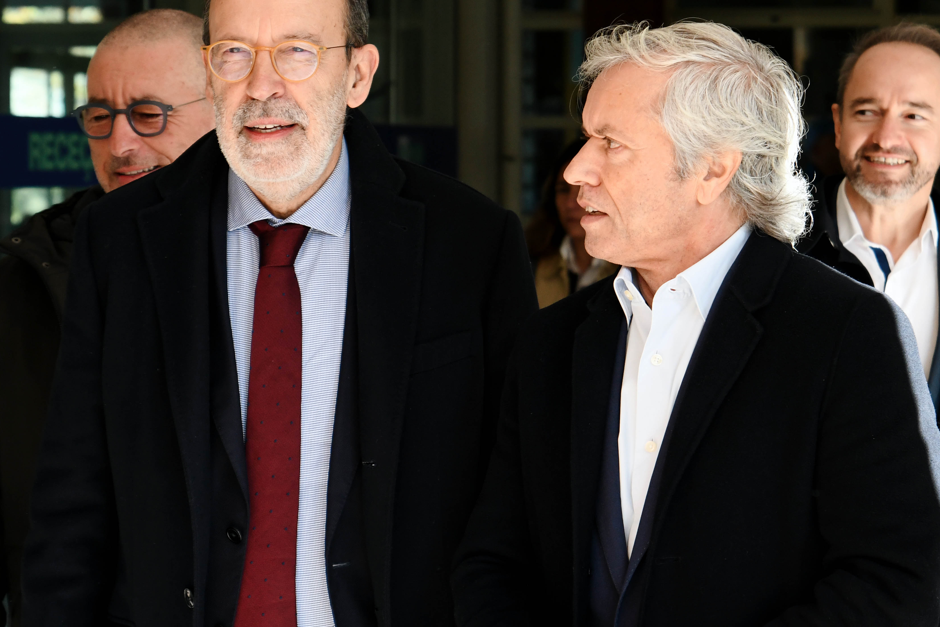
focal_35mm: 114
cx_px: 739
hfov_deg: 17.8
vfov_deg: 12.0
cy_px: 383
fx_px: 2976
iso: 640
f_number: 4.5
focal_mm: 58
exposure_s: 1/400
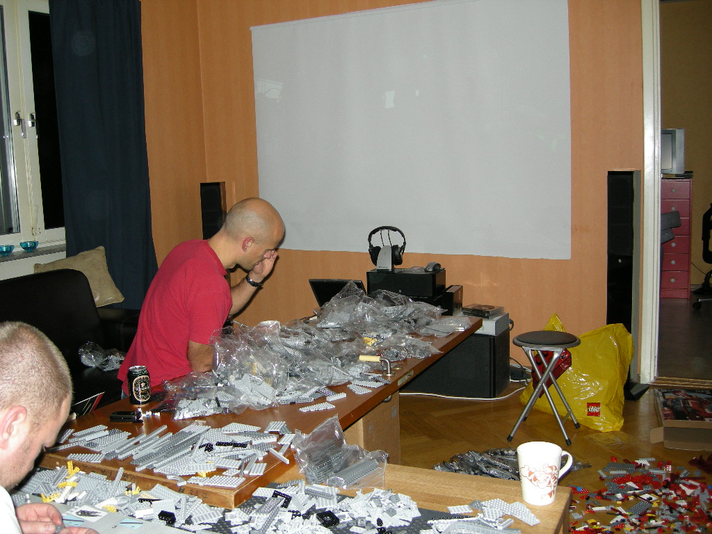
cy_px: 267
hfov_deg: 51.4
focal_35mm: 36
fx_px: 740
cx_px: 356
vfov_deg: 39.7
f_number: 2.7
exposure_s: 1/60
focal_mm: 7.5
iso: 117
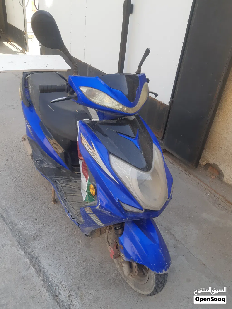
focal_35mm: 26
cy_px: 154
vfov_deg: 67.3
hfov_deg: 53.1
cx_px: 116
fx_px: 232
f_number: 1.7
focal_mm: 3.93
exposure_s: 1/273
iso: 40
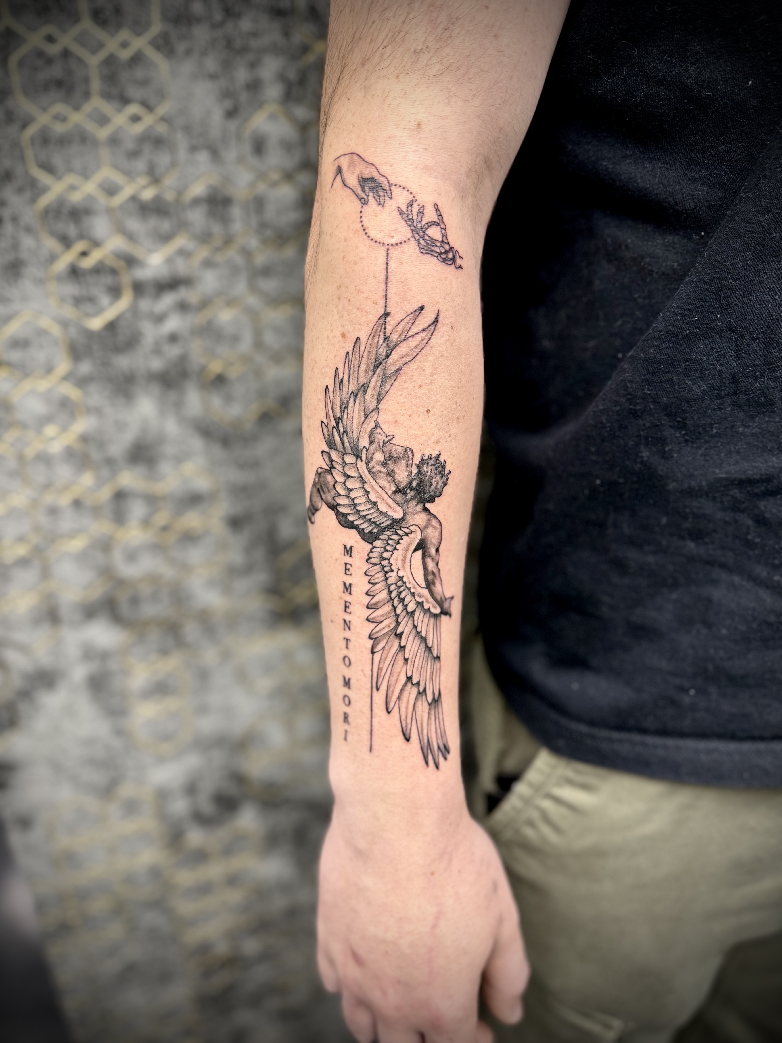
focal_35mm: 24
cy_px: 522
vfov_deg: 71.6
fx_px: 723
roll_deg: +1.0
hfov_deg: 56.8
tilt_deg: -23.7
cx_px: 391
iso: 125
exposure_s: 1/60
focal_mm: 6.76
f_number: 1.78
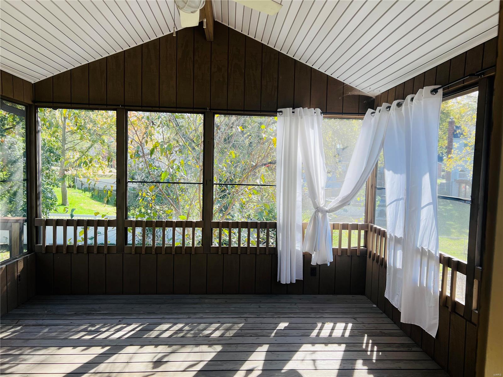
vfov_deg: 53.1
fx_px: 378
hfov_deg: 67.3
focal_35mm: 26
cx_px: 252
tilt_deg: -3.8
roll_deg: -2.4
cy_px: 188
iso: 50
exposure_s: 1/411
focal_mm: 5.7
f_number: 1.5
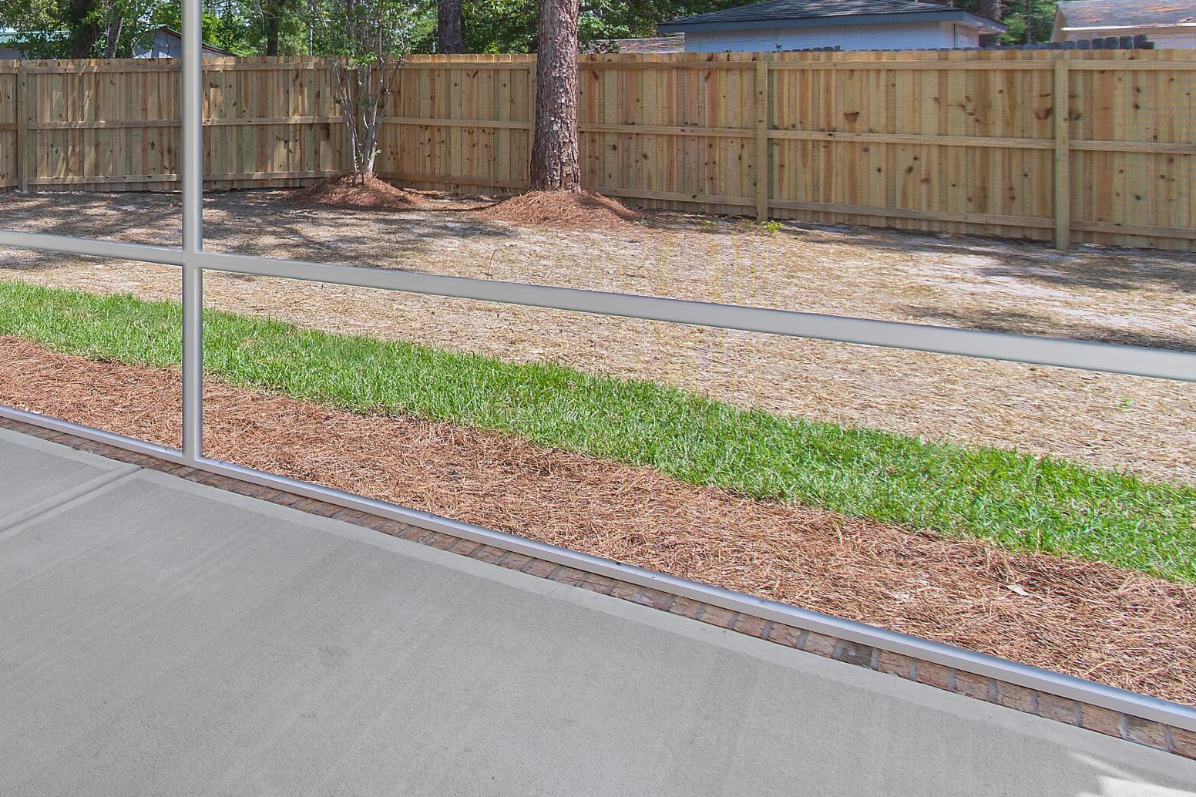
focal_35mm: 29
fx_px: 963
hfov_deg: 55.8
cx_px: 136
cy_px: 106
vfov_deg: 41.9
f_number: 4.5
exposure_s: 1/80
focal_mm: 10
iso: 100
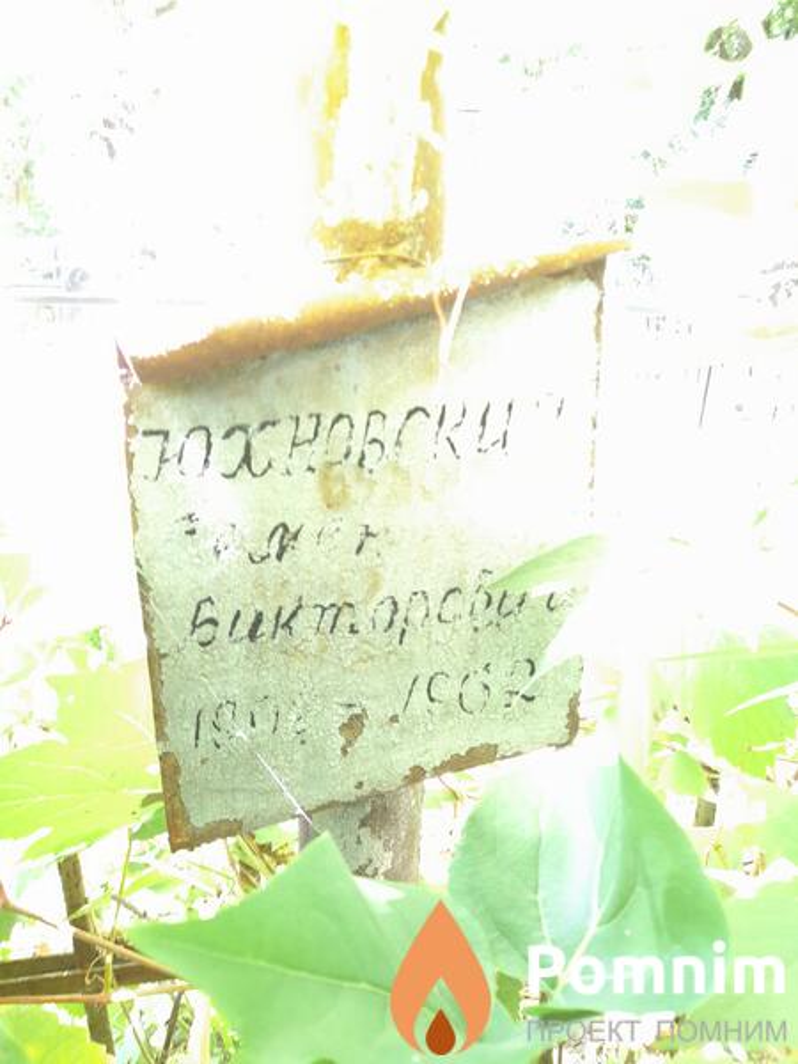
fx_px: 768
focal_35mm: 25
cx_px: 399
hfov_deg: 54.9
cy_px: 532
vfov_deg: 69.4
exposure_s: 1/50
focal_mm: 4.6
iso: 250
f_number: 2
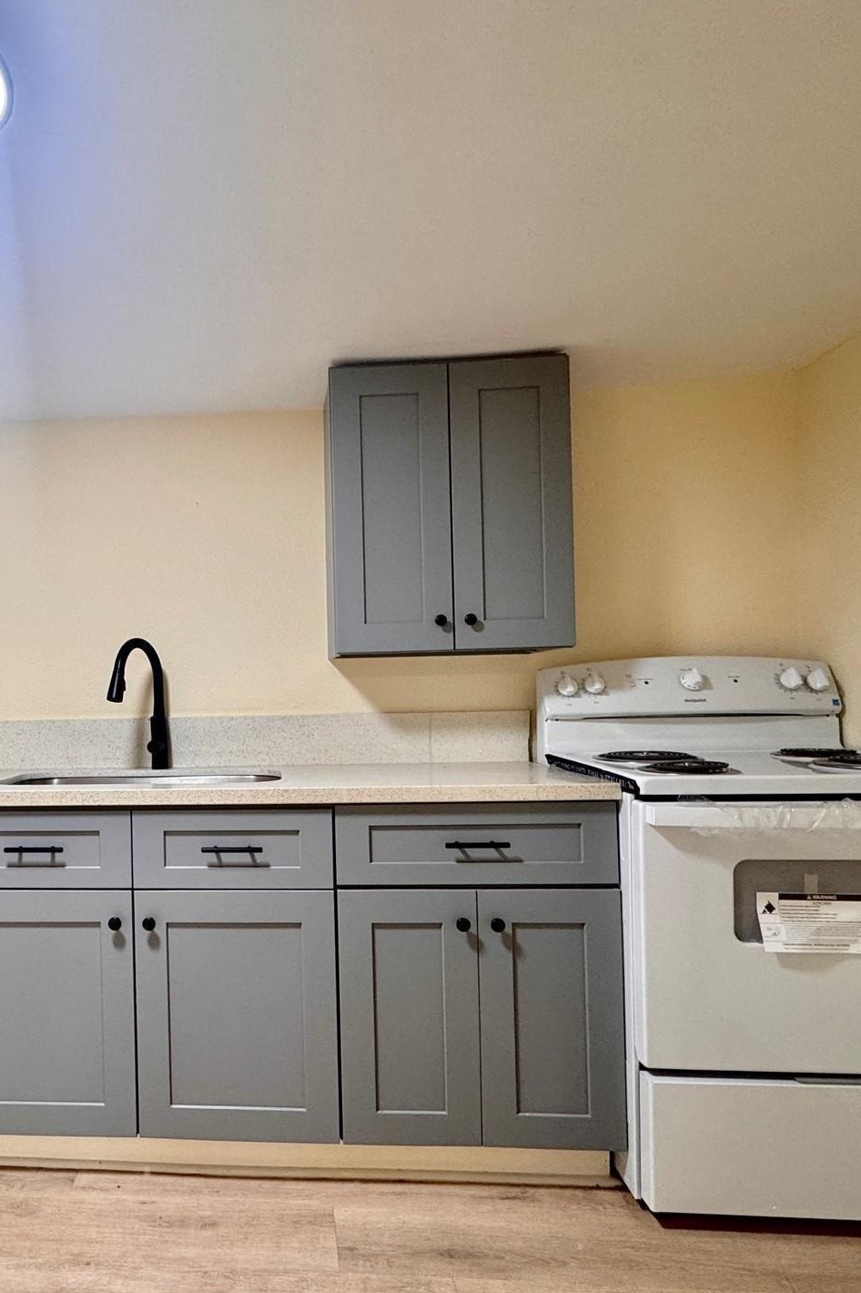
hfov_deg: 56.3
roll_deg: -0.1
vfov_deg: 81.1
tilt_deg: -0.6
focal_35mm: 21
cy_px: 697
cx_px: 208
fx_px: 754
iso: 160
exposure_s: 1/60
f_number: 2.2
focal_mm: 2.22
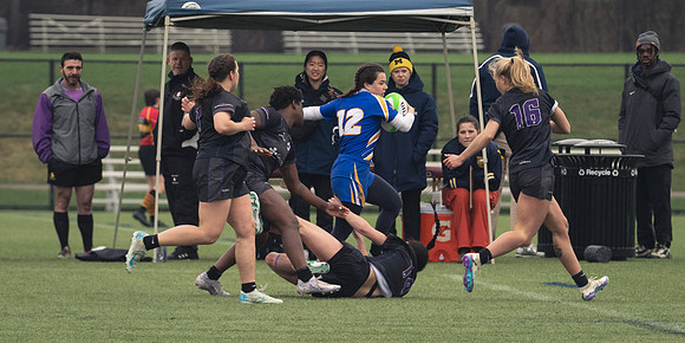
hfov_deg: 4.0
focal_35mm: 556
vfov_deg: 2.0
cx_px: 351
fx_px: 9848
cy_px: 259
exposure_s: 1/800
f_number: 6.3
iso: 2500
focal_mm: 300
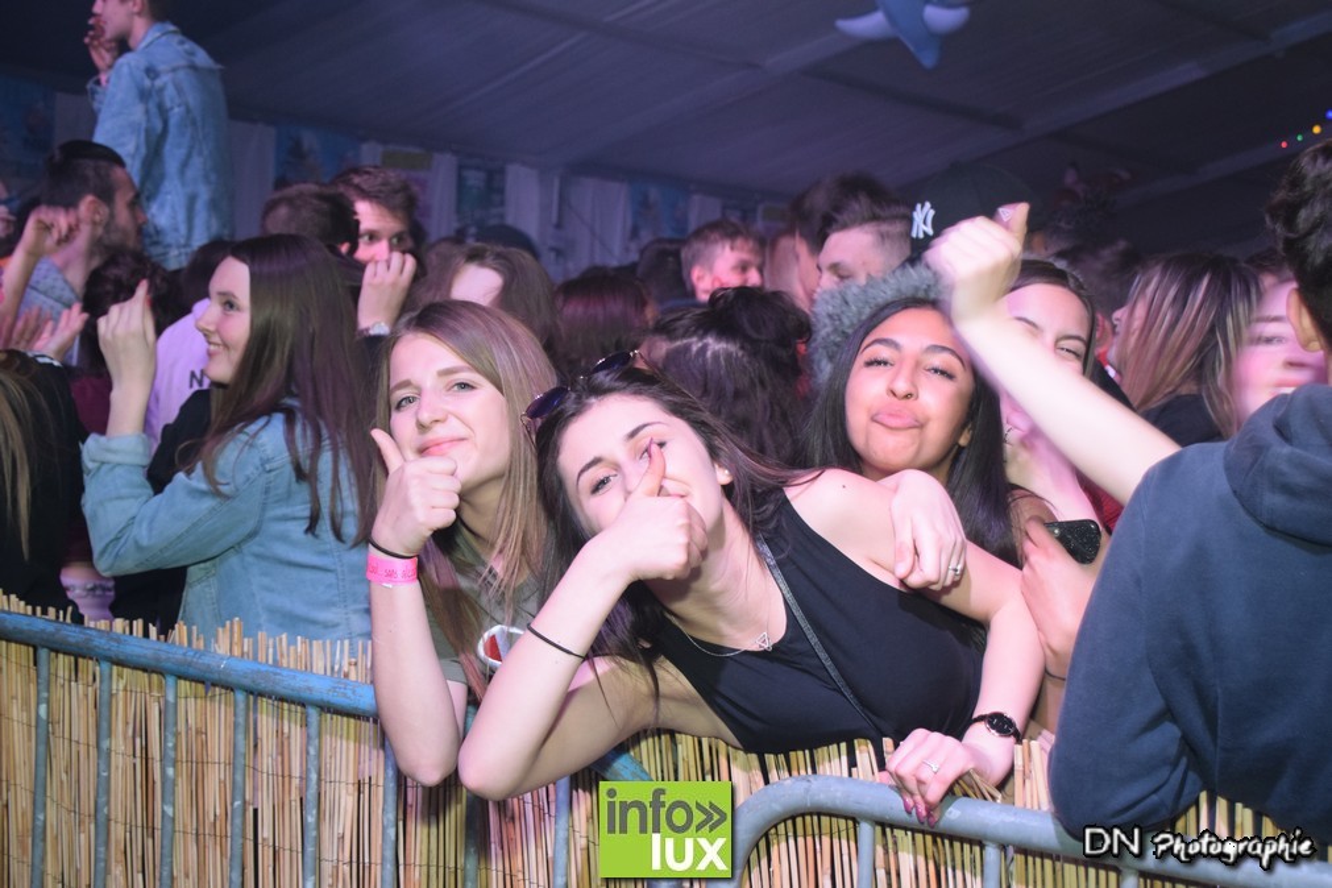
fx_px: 2109
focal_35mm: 57
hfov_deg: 35.1
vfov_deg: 23.8
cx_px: 666
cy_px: 444
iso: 1600
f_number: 4.5
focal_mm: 38
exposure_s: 1/60
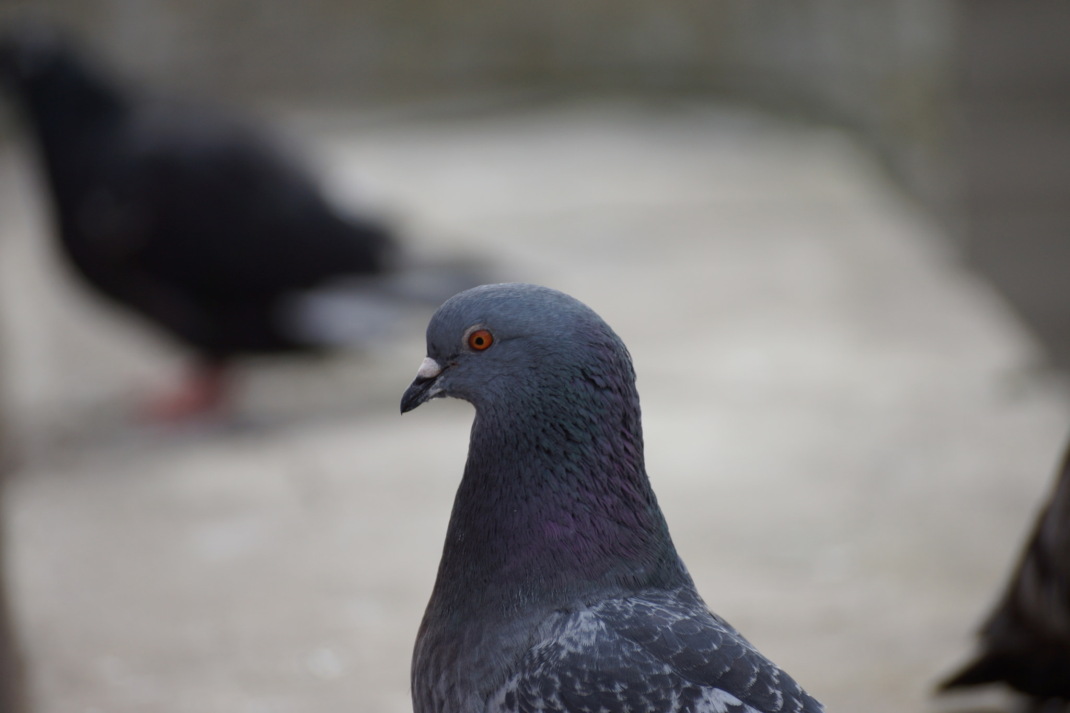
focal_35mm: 345
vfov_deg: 4.0
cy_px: 356
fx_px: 10253
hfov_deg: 6.0
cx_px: 535
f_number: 5.6
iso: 100
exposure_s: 1/400
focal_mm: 230
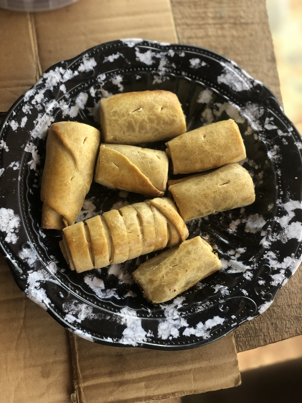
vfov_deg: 33.8
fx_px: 663
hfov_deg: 25.7
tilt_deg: -70.9
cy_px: 202
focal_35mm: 57
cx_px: 151
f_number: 2.8
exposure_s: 1/60
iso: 25
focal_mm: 6.6
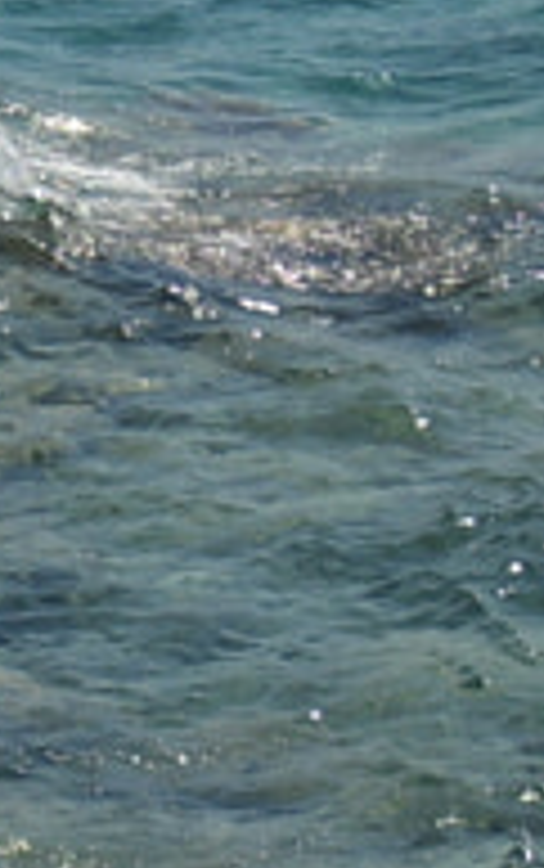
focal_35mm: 292
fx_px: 6911
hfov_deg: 4.0
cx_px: -2154
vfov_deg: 6.9
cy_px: -942
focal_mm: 18
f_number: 3.5
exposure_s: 1/1600
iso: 100
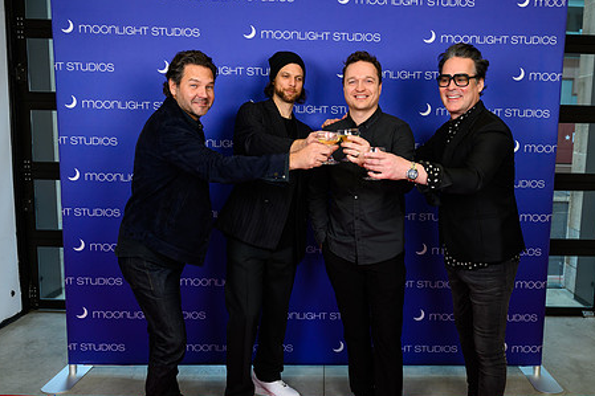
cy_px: 200
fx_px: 512
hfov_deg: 60.1
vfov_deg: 42.3
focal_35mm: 31
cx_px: 339
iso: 1000
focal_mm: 24
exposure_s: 1/320
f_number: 5
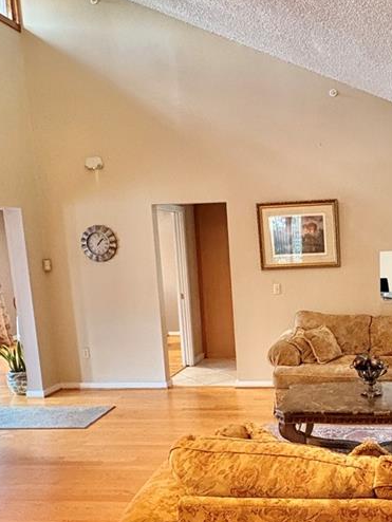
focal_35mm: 34
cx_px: 340
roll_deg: +1.7
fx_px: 513
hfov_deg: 39.3
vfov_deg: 53.4
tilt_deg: -8.0
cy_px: 325
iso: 800
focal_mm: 2.22
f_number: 2.2
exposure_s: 1/60
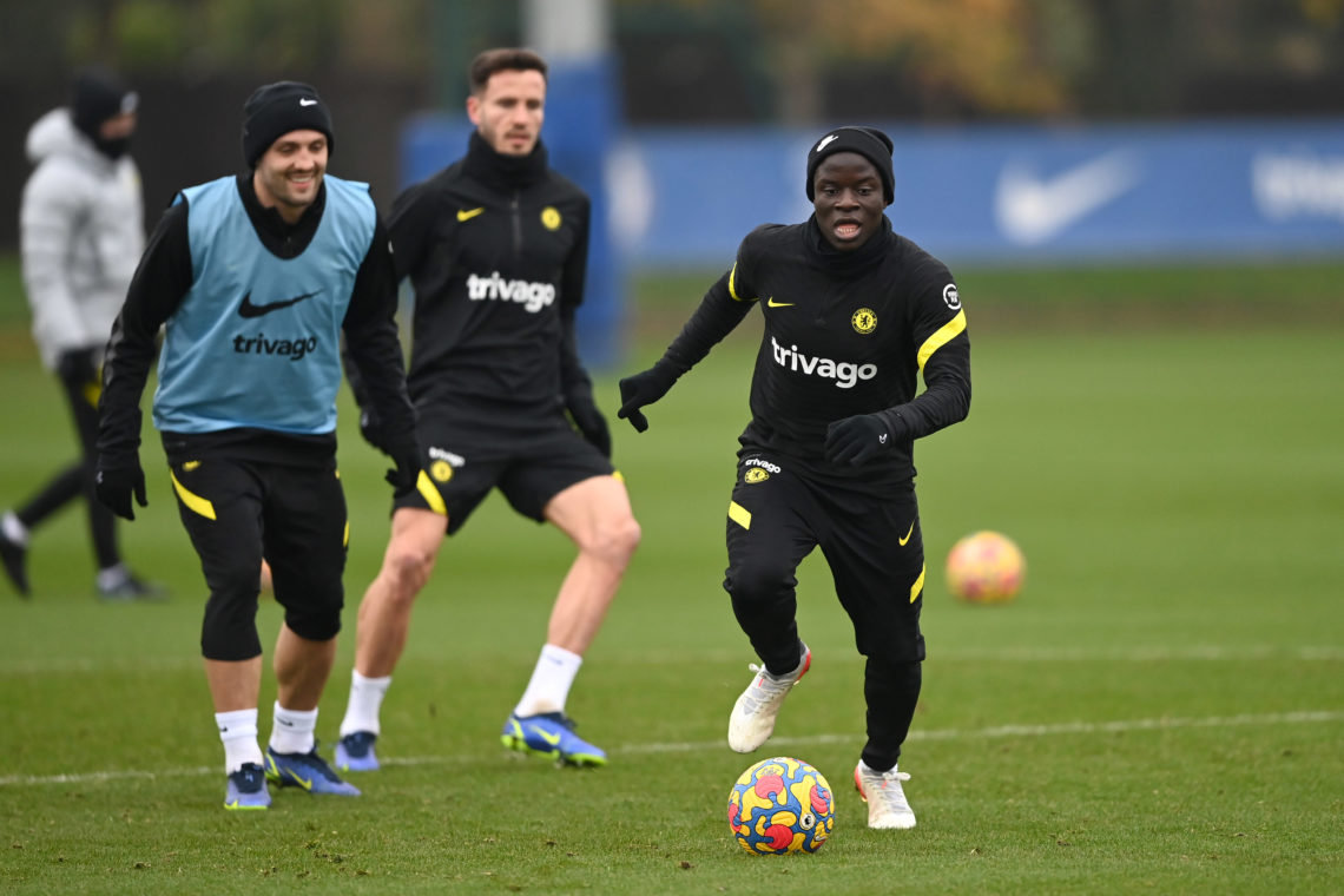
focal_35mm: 400
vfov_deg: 3.4
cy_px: 448
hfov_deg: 5.2
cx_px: 672
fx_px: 14932
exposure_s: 1/1600
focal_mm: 400
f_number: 2.8
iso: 1600
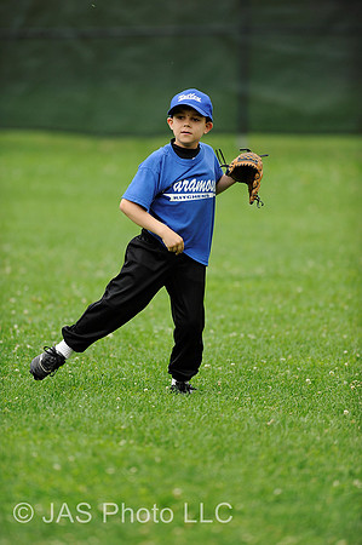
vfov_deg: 6.9
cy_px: 272
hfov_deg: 4.6
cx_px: 181
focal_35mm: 300
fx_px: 4535
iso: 400
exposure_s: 1/1000
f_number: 2.8
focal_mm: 300
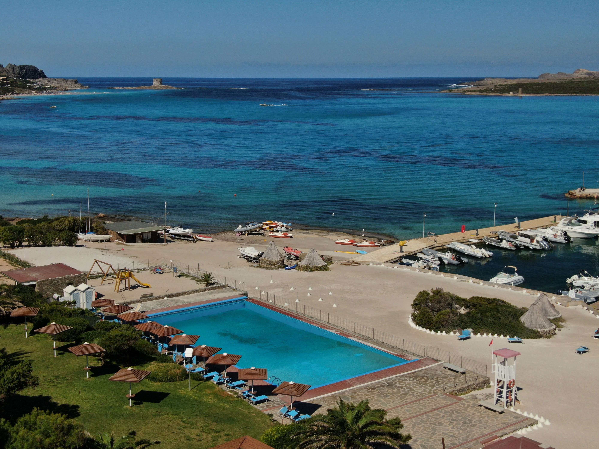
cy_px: 224
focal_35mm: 48
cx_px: 300
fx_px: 831
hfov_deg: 39.7
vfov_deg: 30.3
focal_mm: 8.6
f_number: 3.8
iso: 100
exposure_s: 1/200
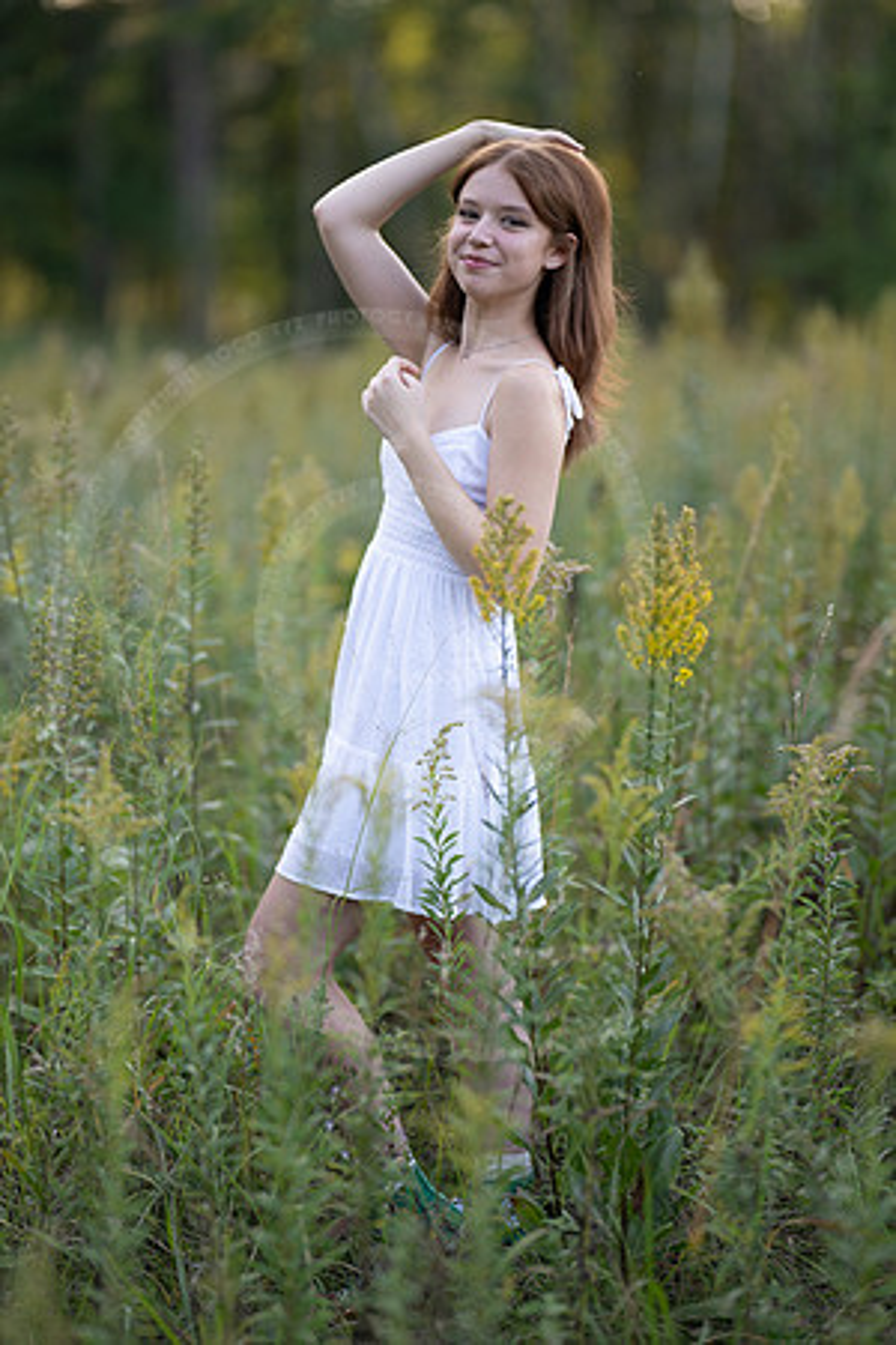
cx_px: 448
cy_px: 672
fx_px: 3173
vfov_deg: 23.9
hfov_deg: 16.1
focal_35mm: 85
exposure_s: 1/800
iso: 160
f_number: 1.2
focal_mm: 85
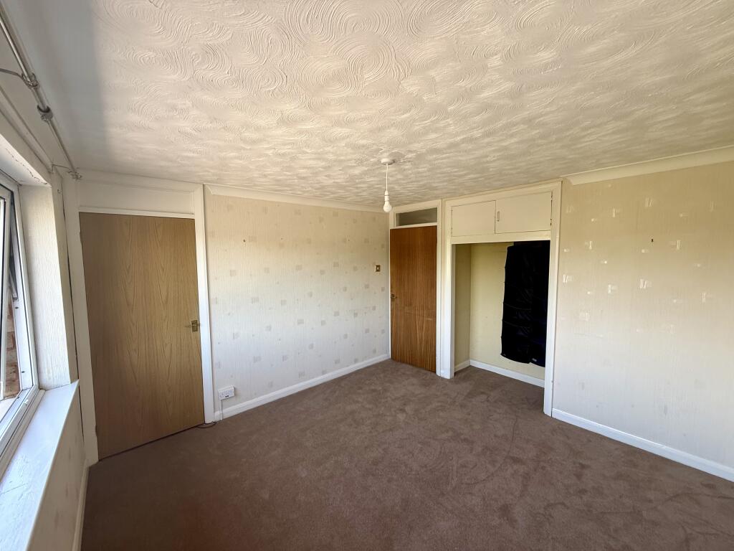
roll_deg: +1.3
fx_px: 297
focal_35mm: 14
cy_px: 276
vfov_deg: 85.7
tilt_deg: -4.0
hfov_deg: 102.1
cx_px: 367
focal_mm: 2.22
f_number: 2.2
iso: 100
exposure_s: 1/99
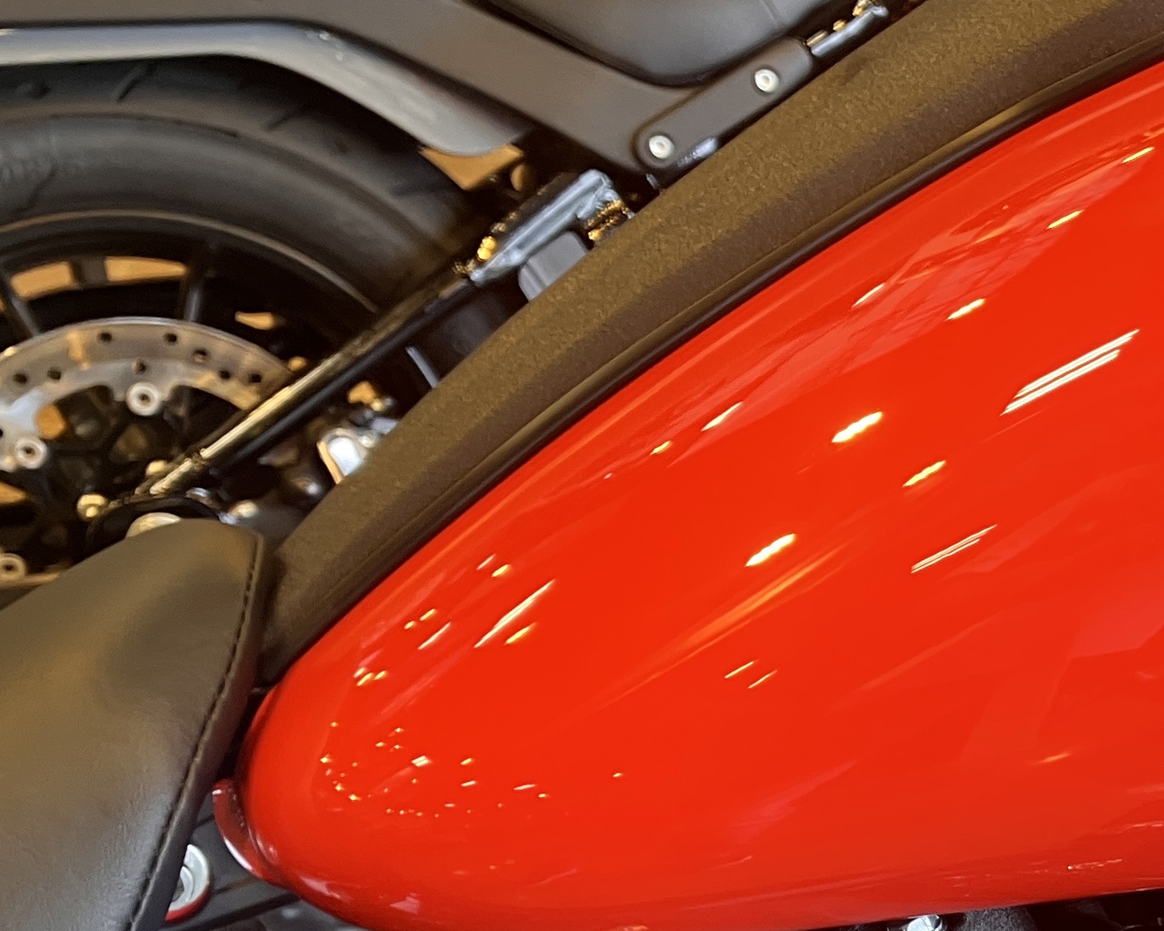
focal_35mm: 70
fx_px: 2411
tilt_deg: -29.2
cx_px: 1327
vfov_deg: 21.3
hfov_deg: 25.0
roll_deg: -4.0
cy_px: 852
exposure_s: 1/60
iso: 64
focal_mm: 3.99
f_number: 1.8
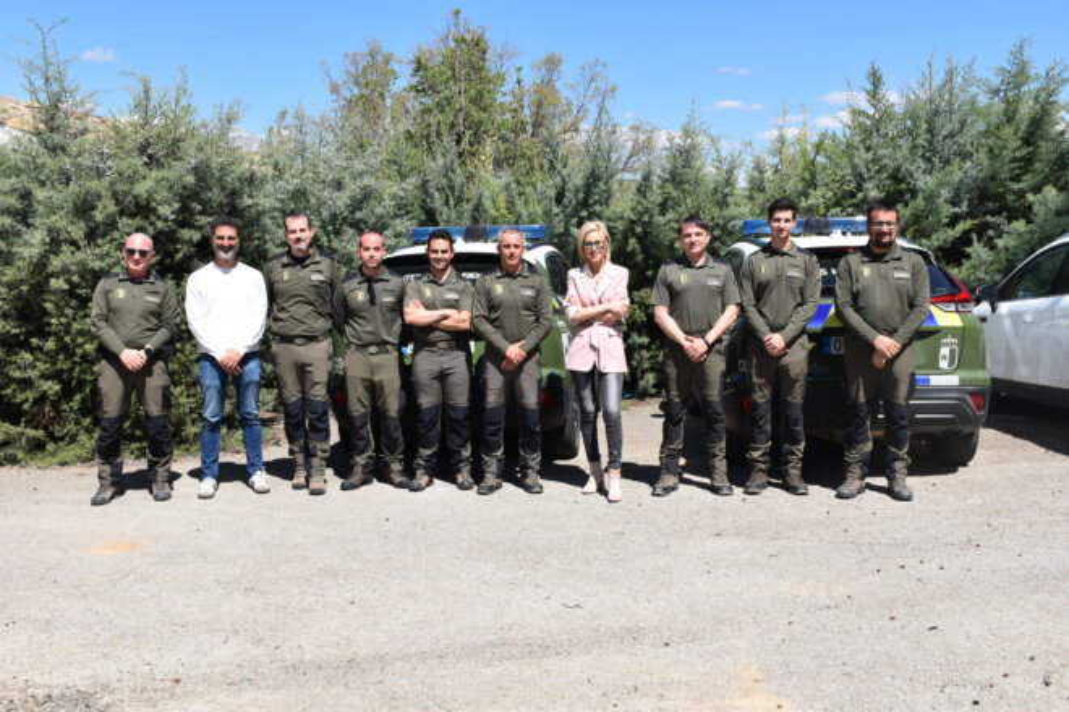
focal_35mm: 39
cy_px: 356
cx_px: 534
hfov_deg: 49.6
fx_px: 1158
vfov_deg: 34.2
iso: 200
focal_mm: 26
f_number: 10
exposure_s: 1/400
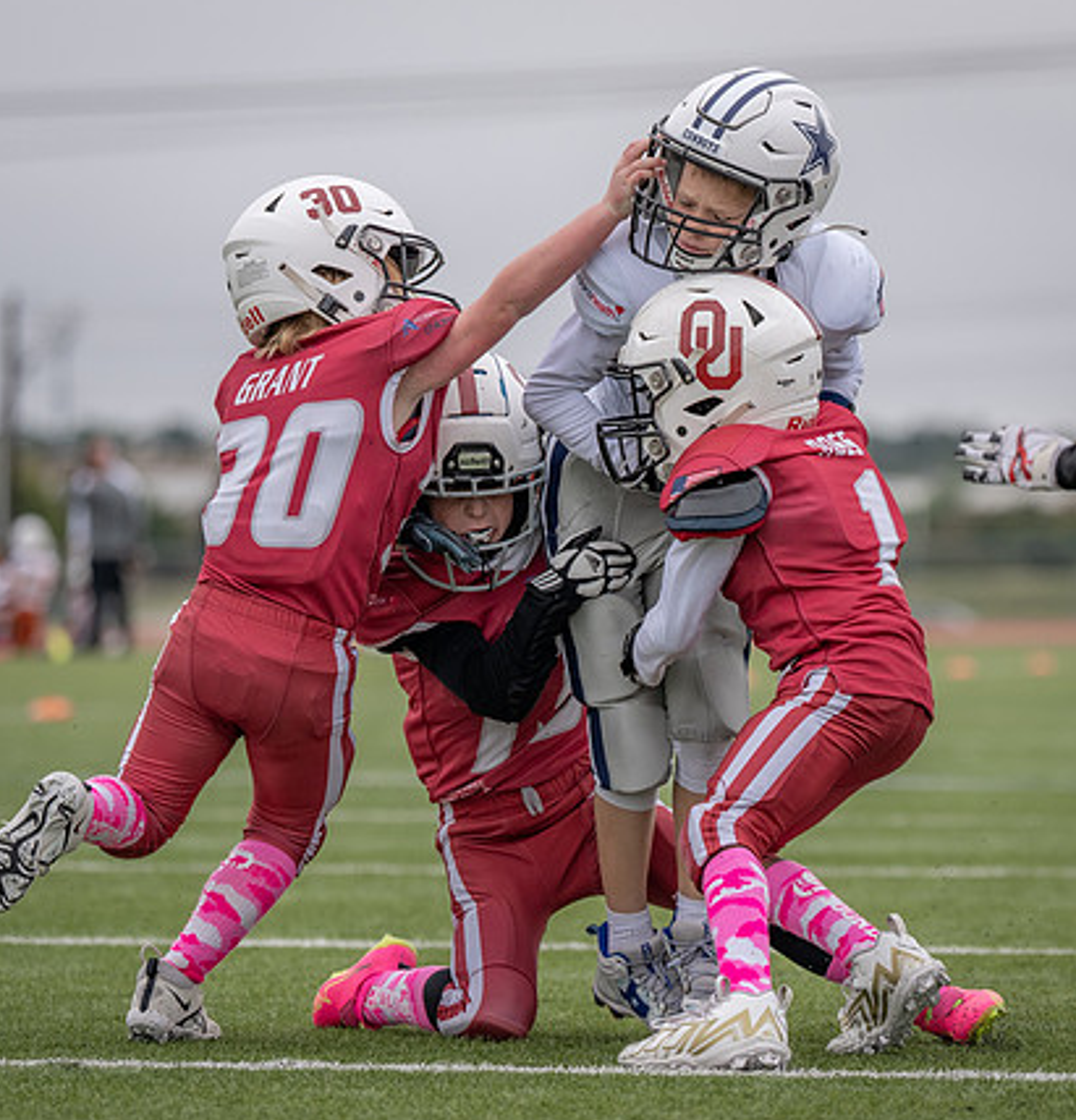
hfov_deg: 5.8
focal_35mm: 294
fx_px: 10555
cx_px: 914
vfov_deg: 6.1
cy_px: 663
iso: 200
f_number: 2.8
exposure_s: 1/1250
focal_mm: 140
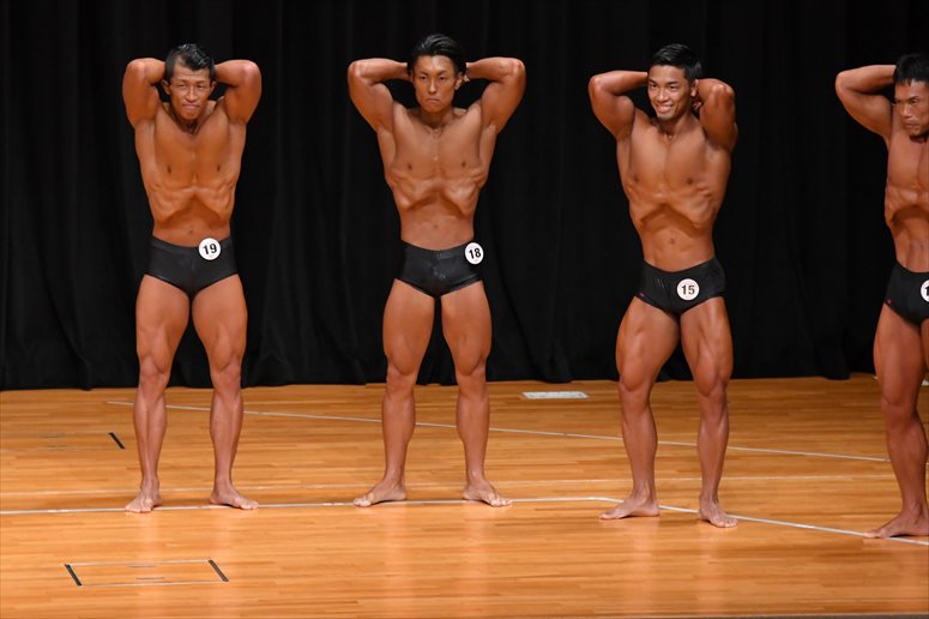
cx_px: 464
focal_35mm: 255
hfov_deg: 8.1
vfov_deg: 5.4
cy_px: 310
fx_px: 6577
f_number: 5.6
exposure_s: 1/400
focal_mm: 170
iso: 4000
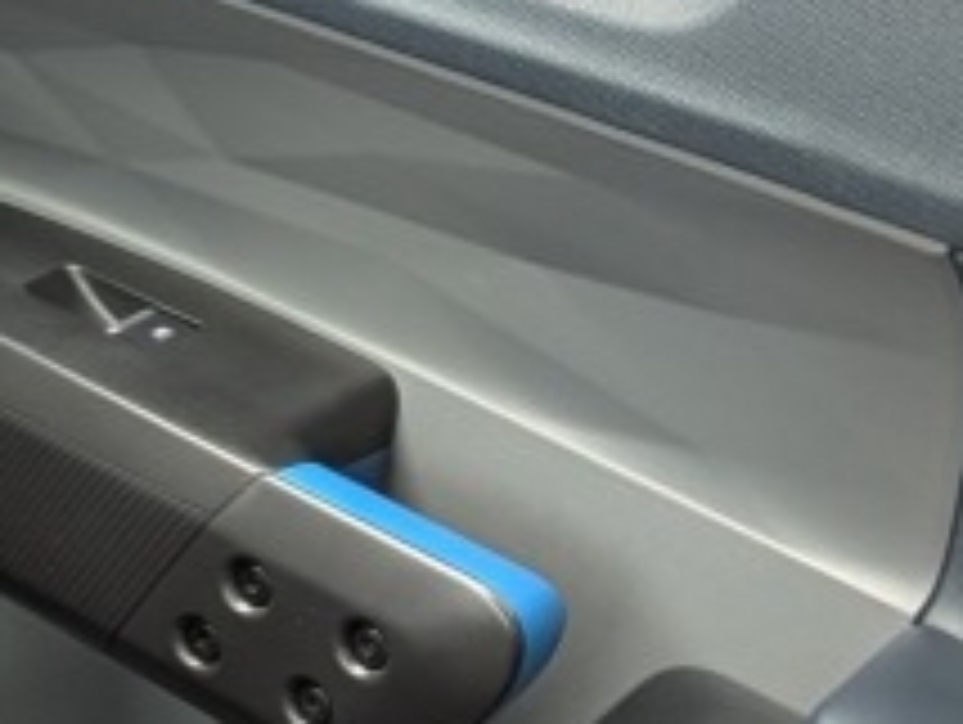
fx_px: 3370
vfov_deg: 12.1
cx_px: -540
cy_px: 773
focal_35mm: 121
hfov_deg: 14.9
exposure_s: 1/79.9
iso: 180
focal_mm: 6.81
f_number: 1.85
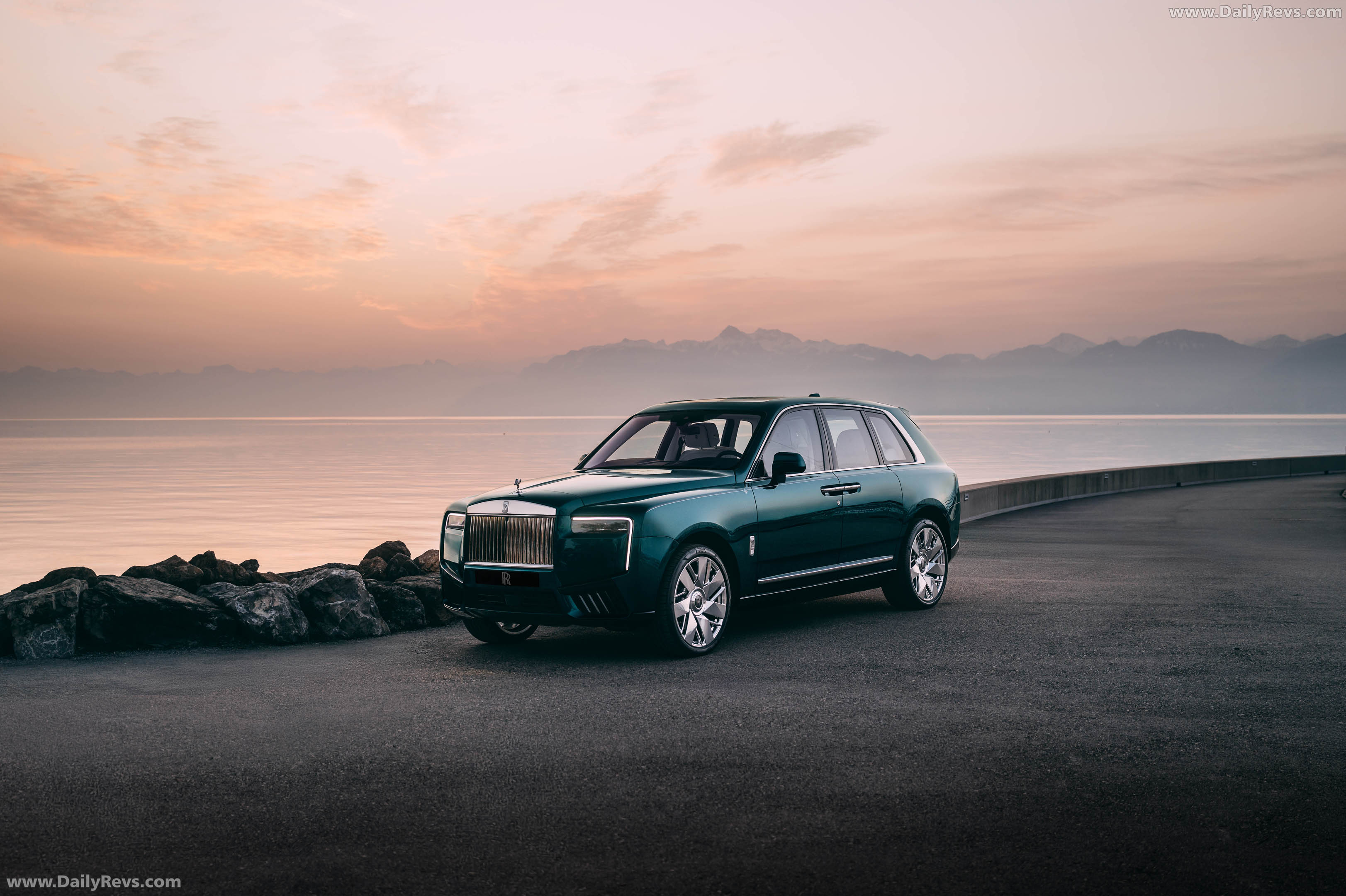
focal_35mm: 43
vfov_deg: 31.2
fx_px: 1607
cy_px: 448
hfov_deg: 45.5
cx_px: 673
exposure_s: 1/30
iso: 200
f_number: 2.8
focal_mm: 43
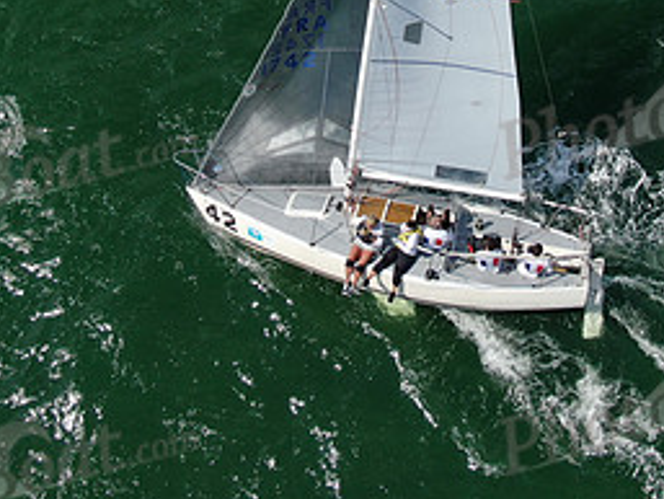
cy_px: -6
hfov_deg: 27.8
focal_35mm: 70
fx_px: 1343
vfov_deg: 20.3
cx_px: 351
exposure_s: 1/1250
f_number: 3.1
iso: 100
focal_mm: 5.33
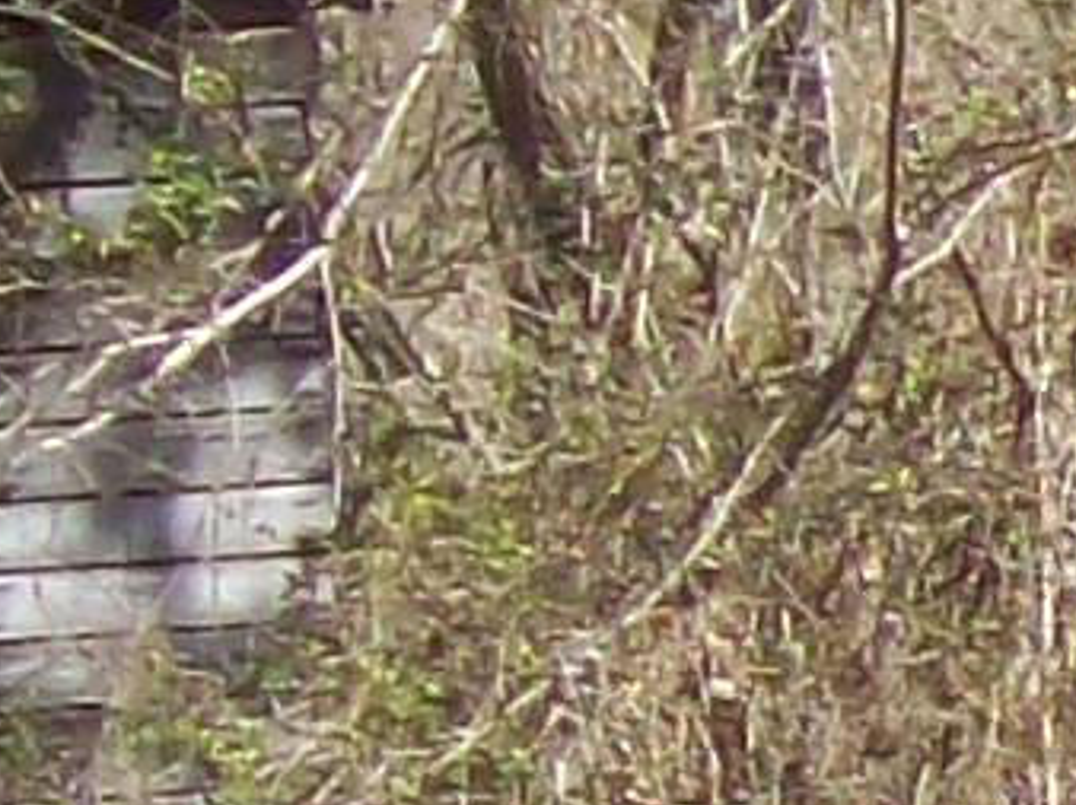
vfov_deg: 5.4
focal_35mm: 274
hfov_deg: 6.5
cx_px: 3330
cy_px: 964
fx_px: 8511
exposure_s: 1/247
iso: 80
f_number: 4.8
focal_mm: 6
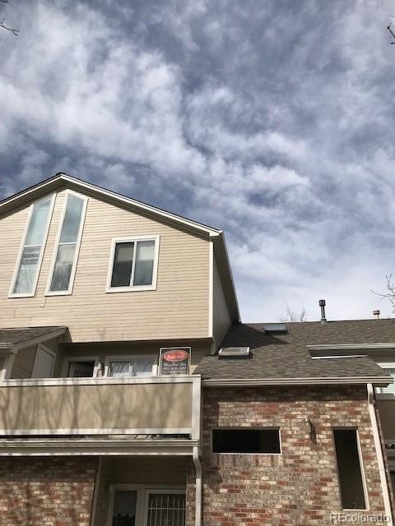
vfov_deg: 63.4
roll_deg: -1.7
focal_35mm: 28
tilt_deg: +27.8
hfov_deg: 49.7
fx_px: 426
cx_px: 198
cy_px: 263
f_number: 1.8
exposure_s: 1/4808
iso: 20
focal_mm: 3.99
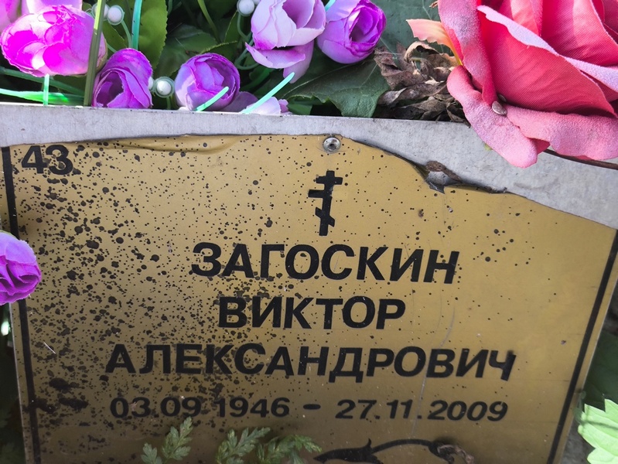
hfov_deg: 38.2
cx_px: 309
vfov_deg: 29.1
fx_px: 893
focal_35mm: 50
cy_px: 232
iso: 50
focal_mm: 4.71
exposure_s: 1/176
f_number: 1.7
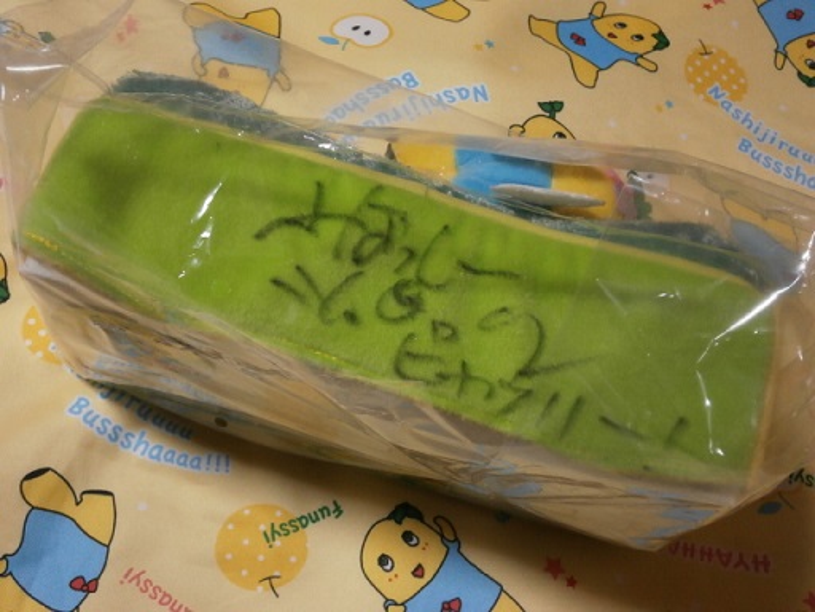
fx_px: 1107
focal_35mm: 47
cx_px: 408
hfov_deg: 40.4
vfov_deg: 30.9
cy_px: 306
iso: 200
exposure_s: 1/13
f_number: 3.4
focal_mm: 8.3
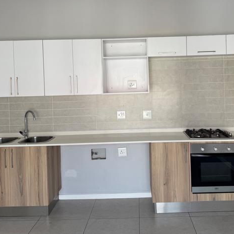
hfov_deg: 45.9
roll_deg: +1.6
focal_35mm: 36
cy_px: 87
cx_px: 137
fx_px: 275
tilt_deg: -0.6
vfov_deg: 45.6
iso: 64
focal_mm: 6.76
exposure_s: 1/194
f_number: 1.78
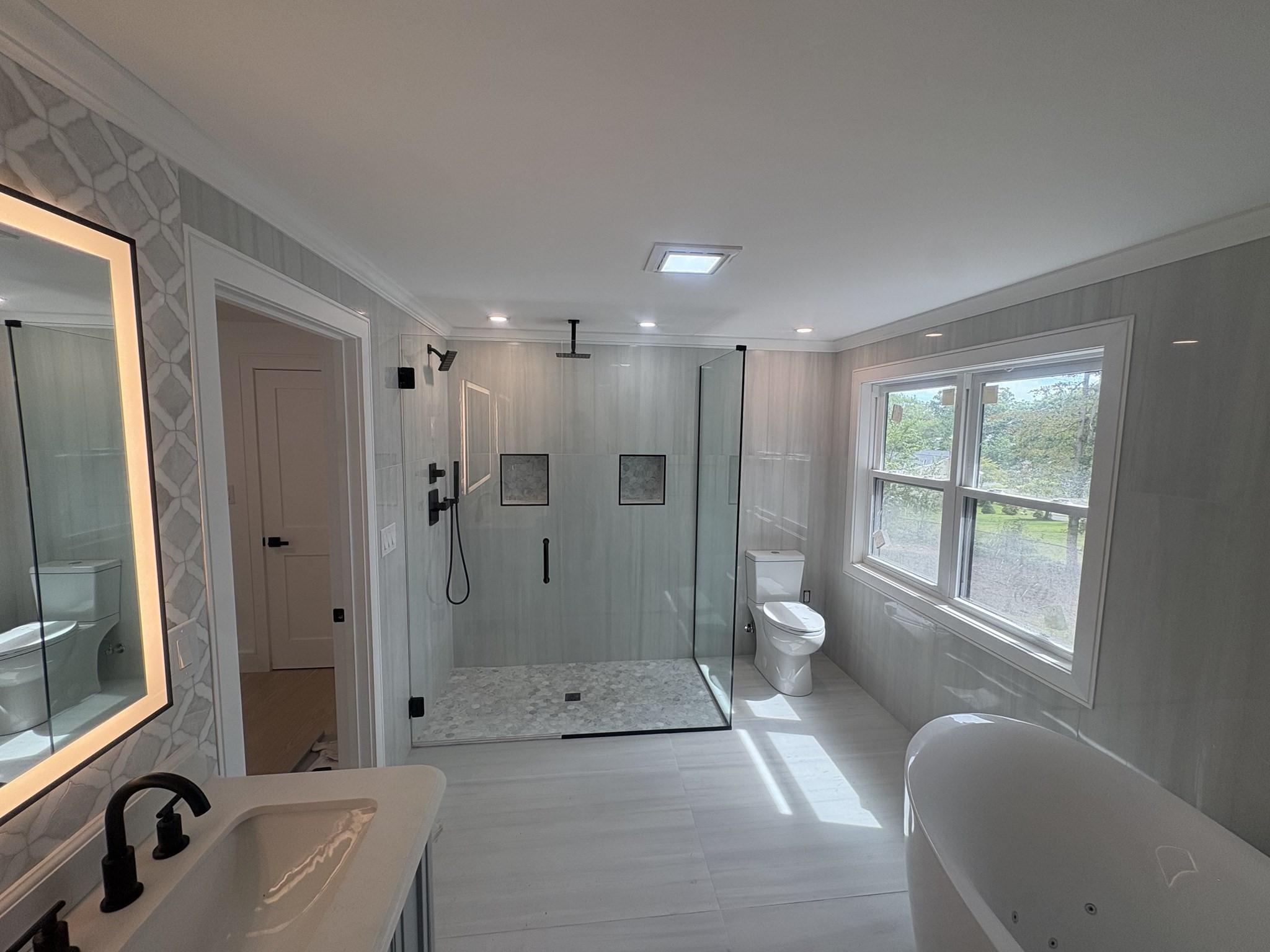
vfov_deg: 85.7
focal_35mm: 14
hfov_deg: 102.1
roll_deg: -0.1
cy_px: 476
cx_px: 635
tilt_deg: -6.2
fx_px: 514
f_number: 2.2
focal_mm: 2.22
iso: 64
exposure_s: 1/132
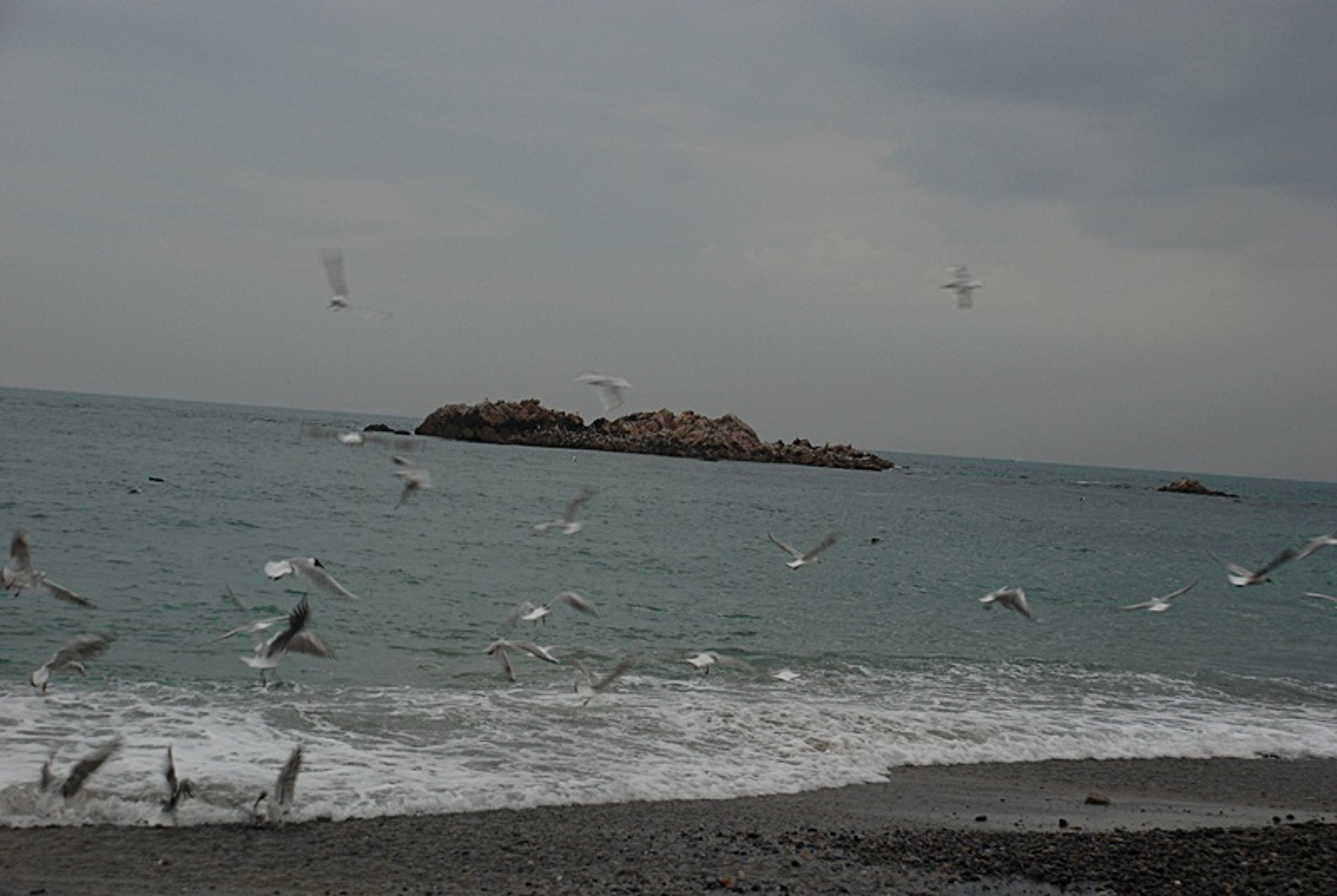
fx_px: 2678
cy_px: 448
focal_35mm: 72
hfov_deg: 28.0
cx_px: 668
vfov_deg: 19.0
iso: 400
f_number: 6.3
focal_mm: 48
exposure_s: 1/80
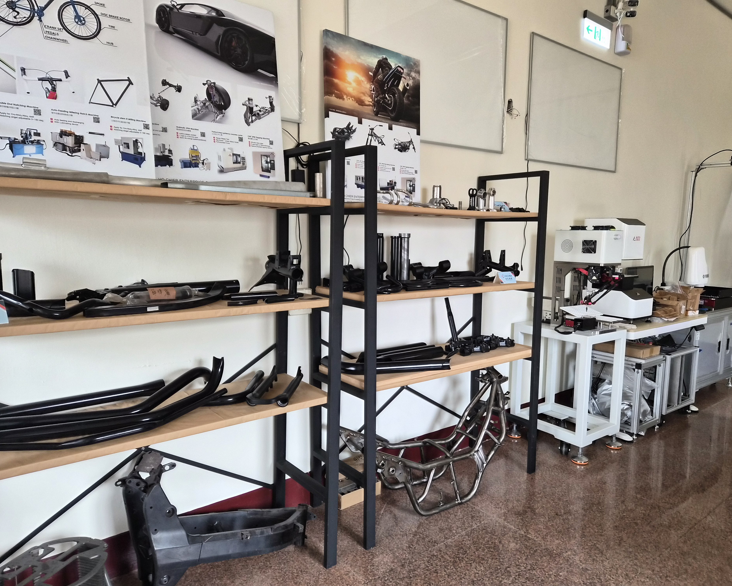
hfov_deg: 70.2
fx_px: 520
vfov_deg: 58.8
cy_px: 293
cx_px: 384
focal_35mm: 24
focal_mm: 5.4
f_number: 1.8
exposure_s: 1/120
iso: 200
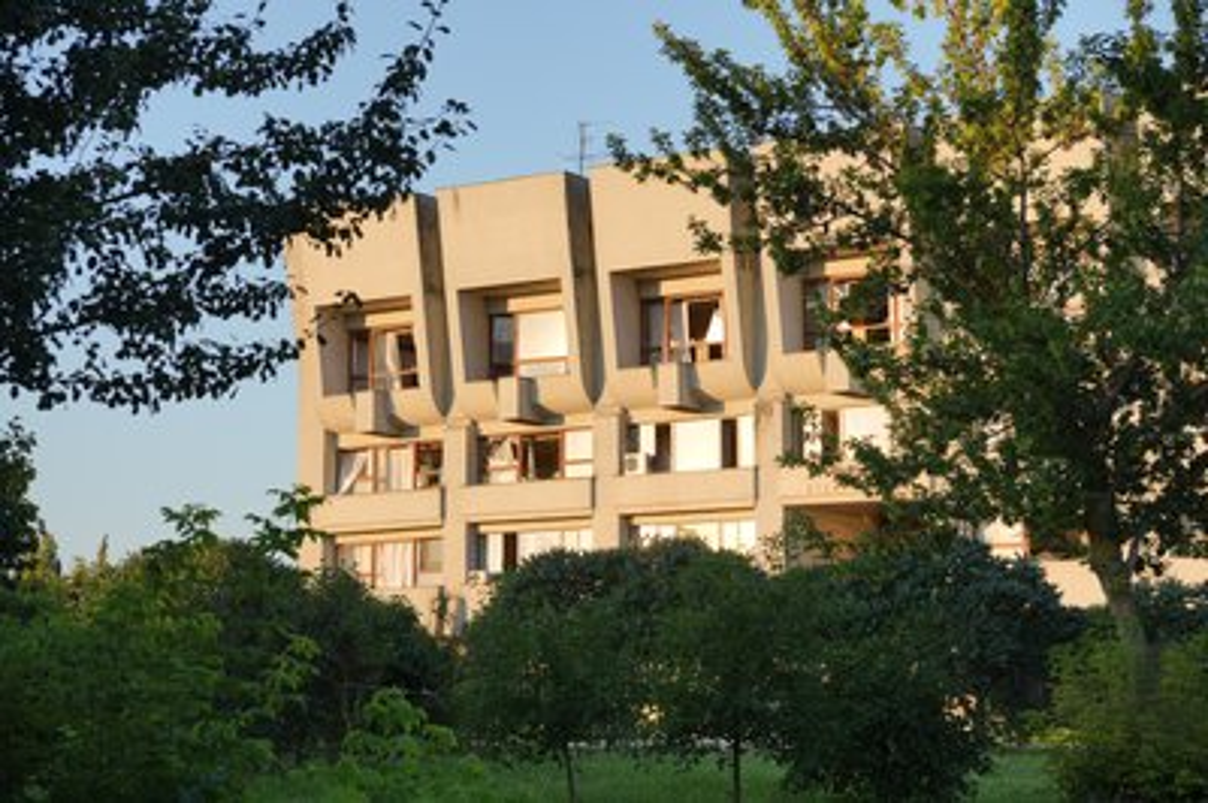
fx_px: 2515
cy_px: 402
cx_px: 604
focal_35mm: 75
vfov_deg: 18.2
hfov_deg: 27.0
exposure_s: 1/400
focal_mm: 50
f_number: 4.5
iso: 160
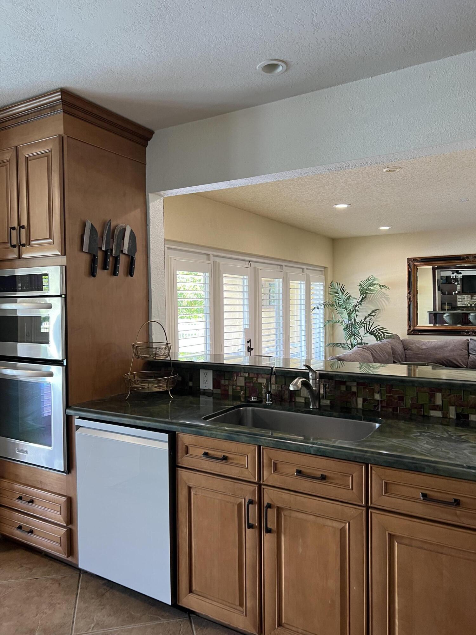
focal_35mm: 26
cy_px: 318
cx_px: 238
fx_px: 477
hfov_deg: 53.1
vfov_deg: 67.3
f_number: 1.5
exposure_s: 1/60
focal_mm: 5.7
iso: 100
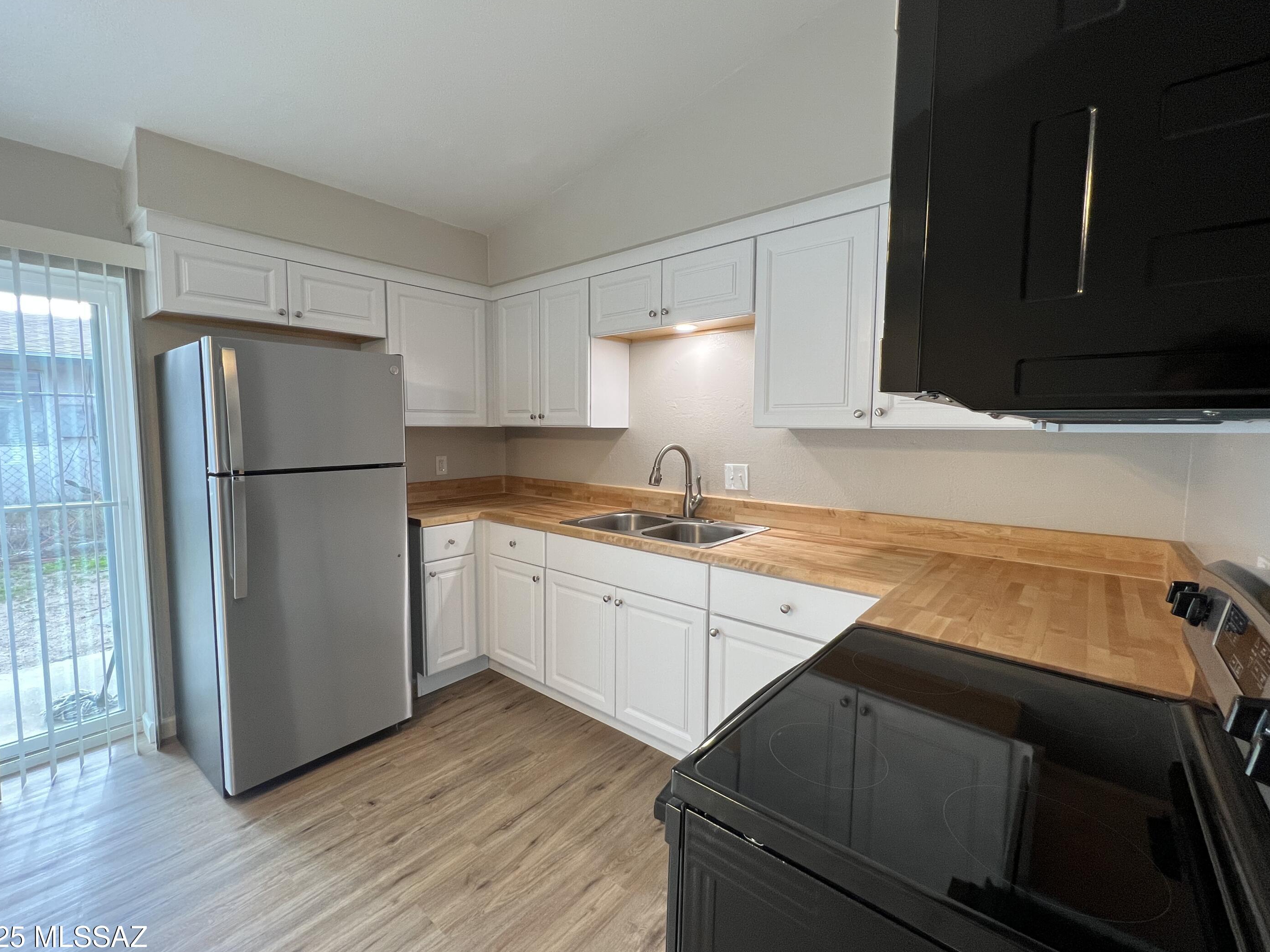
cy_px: 471
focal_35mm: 14
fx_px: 514
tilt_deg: -4.7
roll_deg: +0.2
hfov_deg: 102.1
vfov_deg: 85.7
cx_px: 622
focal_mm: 1.57
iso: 160
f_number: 1.8
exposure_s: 1/120
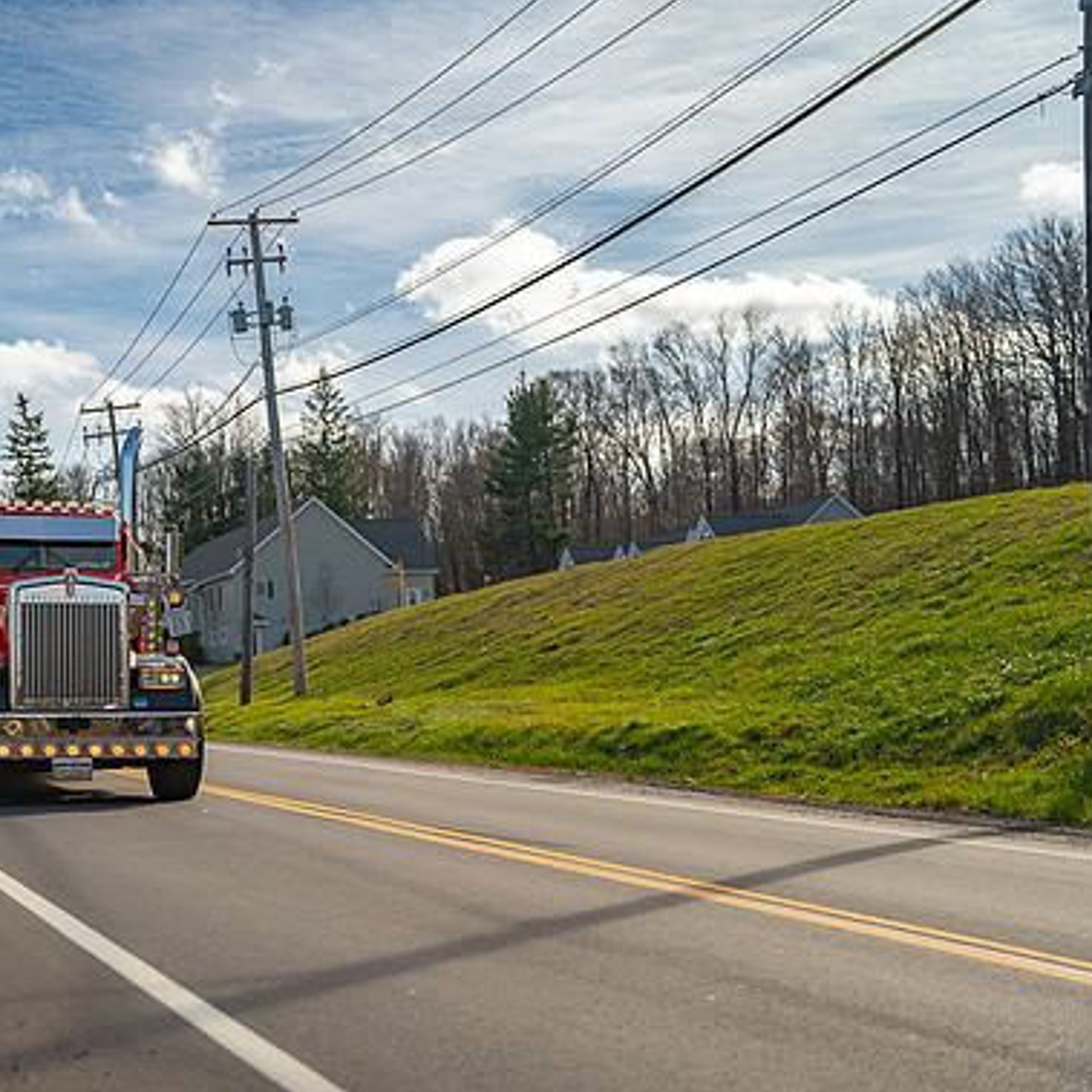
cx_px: 282
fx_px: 1999
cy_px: 546
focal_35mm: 56
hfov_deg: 30.1
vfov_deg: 30.6
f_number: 2.2
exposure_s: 1/320
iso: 125
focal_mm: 43
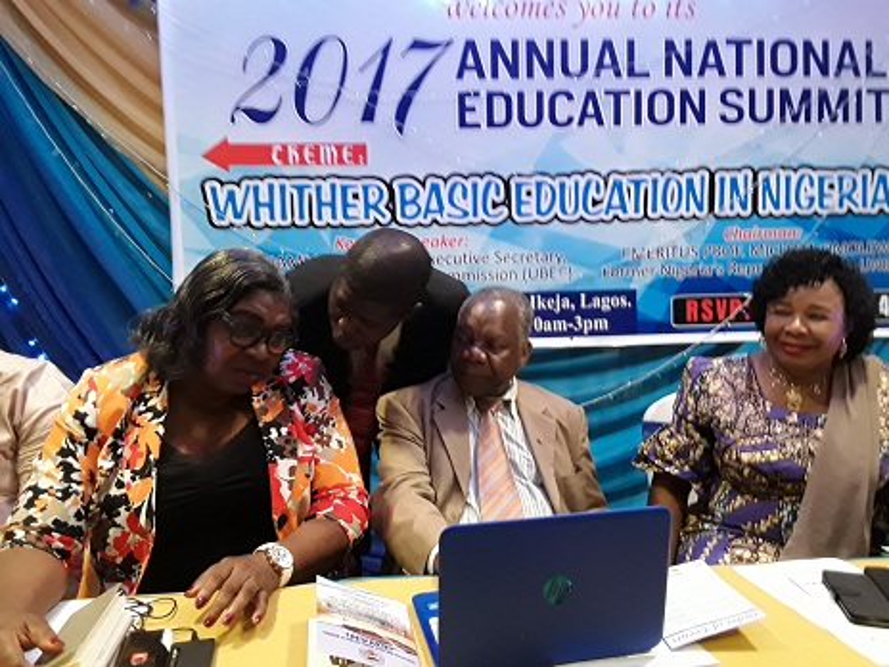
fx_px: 693
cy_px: 334
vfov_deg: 51.4
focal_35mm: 27
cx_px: 444
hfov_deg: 65.3
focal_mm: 2.91
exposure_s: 1/17
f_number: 1.9
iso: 200
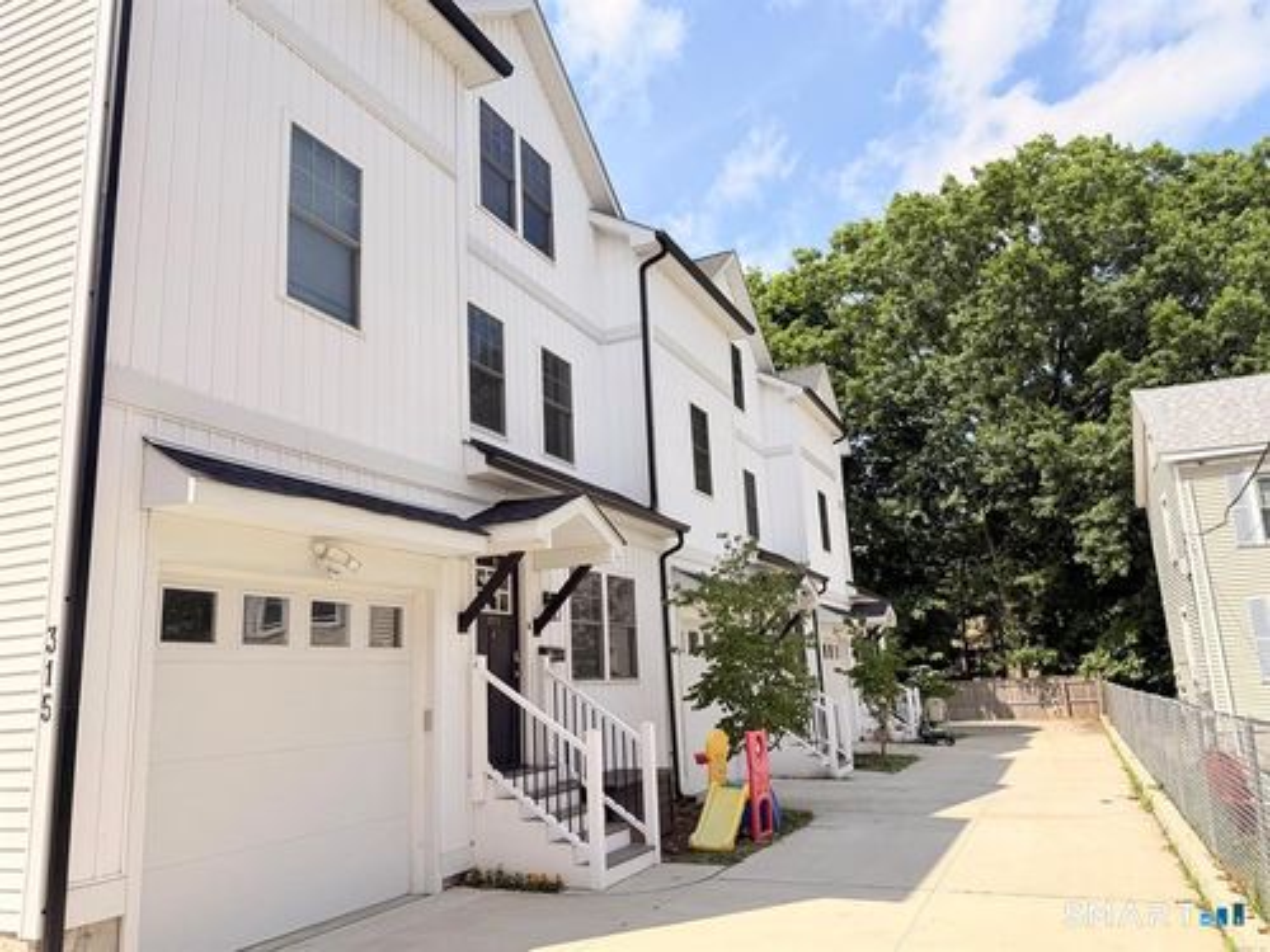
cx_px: 635
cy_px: 476
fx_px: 881
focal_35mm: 24
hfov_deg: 71.6
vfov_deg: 56.8
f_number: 1.78
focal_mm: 6.76
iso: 80
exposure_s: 1/4975
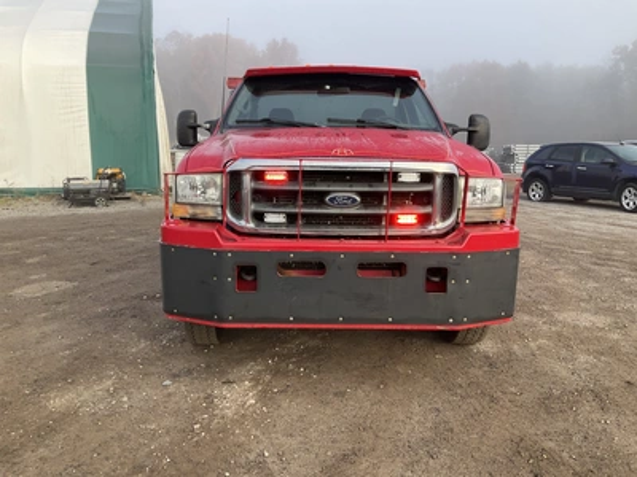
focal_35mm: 29
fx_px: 534
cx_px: 318
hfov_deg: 61.7
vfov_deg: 48.2
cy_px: 238
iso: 25
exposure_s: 1/370
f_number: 1.8
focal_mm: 3
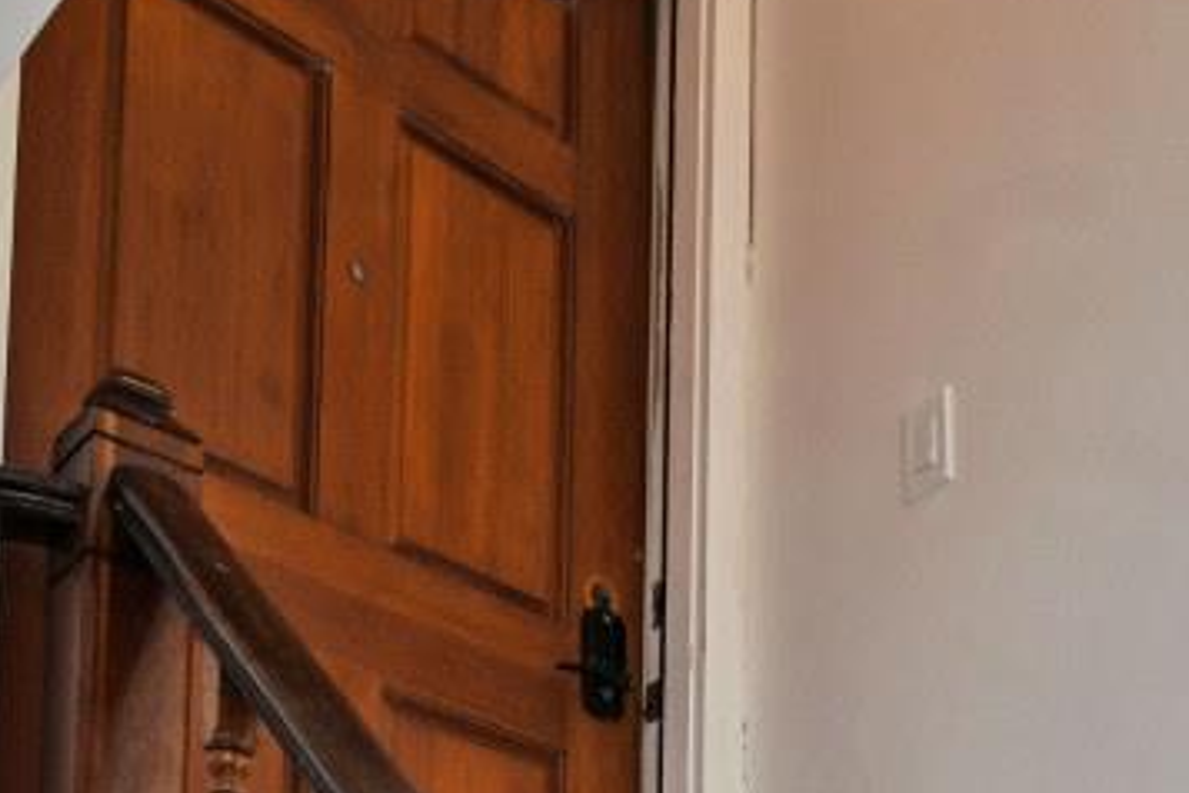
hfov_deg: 31.1
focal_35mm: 63
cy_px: 1403
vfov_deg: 17.6
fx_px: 2081
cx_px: 943
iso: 160
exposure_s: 1/125
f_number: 5.6
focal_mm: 15
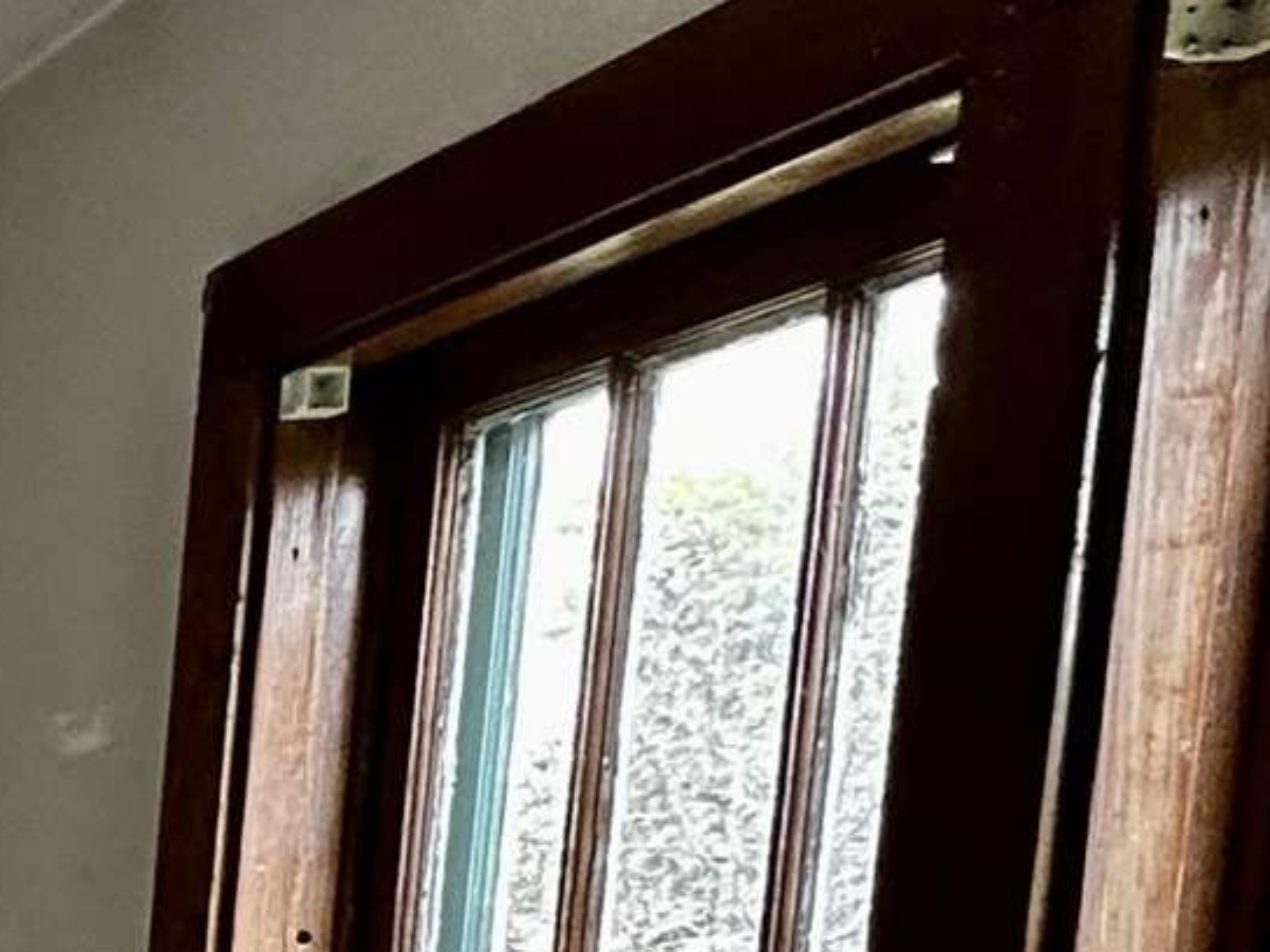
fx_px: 2898
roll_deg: +0.0
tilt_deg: -6.8
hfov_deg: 16.0
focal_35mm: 79
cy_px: 1433
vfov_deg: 16.9
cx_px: -1566
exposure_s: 1/120
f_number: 2.2
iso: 250
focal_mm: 2.22
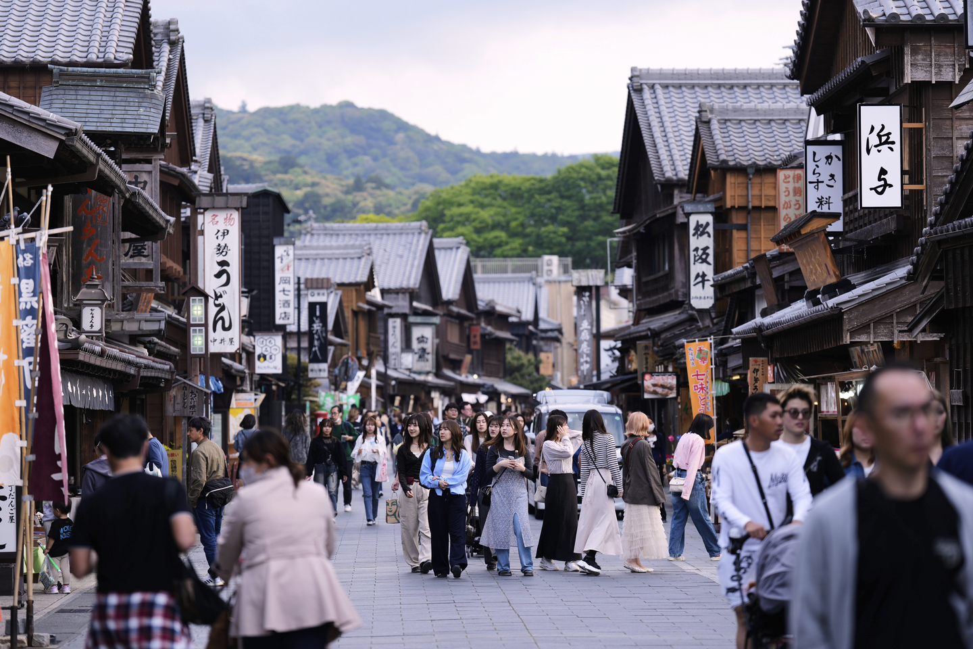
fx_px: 3540
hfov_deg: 15.6
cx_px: 486
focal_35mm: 131
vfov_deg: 10.5
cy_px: 324
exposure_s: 1/320
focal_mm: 131
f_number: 2.8
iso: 100
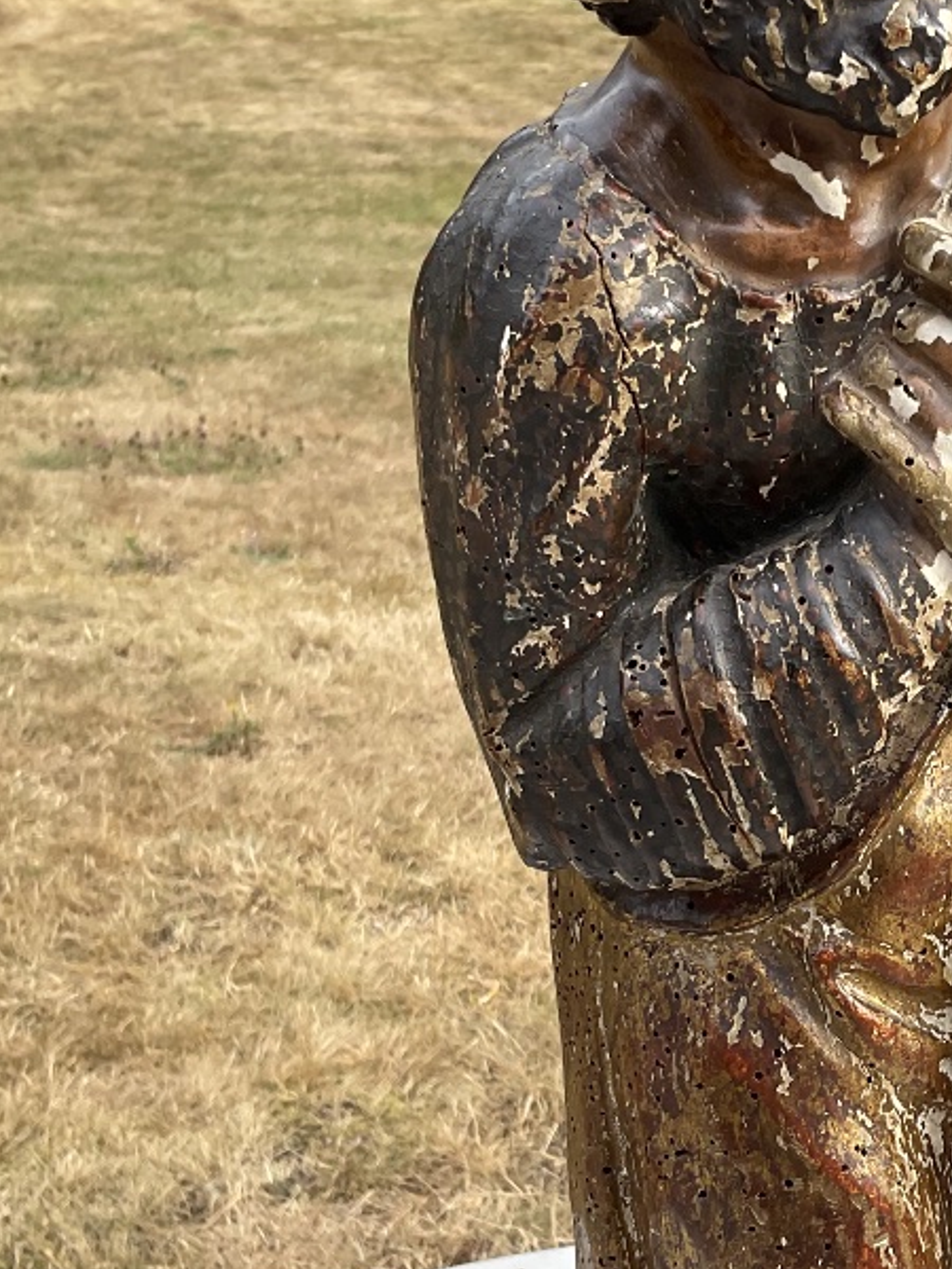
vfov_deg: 33.2
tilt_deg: -20.7
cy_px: 736
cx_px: 800
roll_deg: -1.6
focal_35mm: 58
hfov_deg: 24.7
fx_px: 2127
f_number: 1.8
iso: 16
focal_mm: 3
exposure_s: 1/378
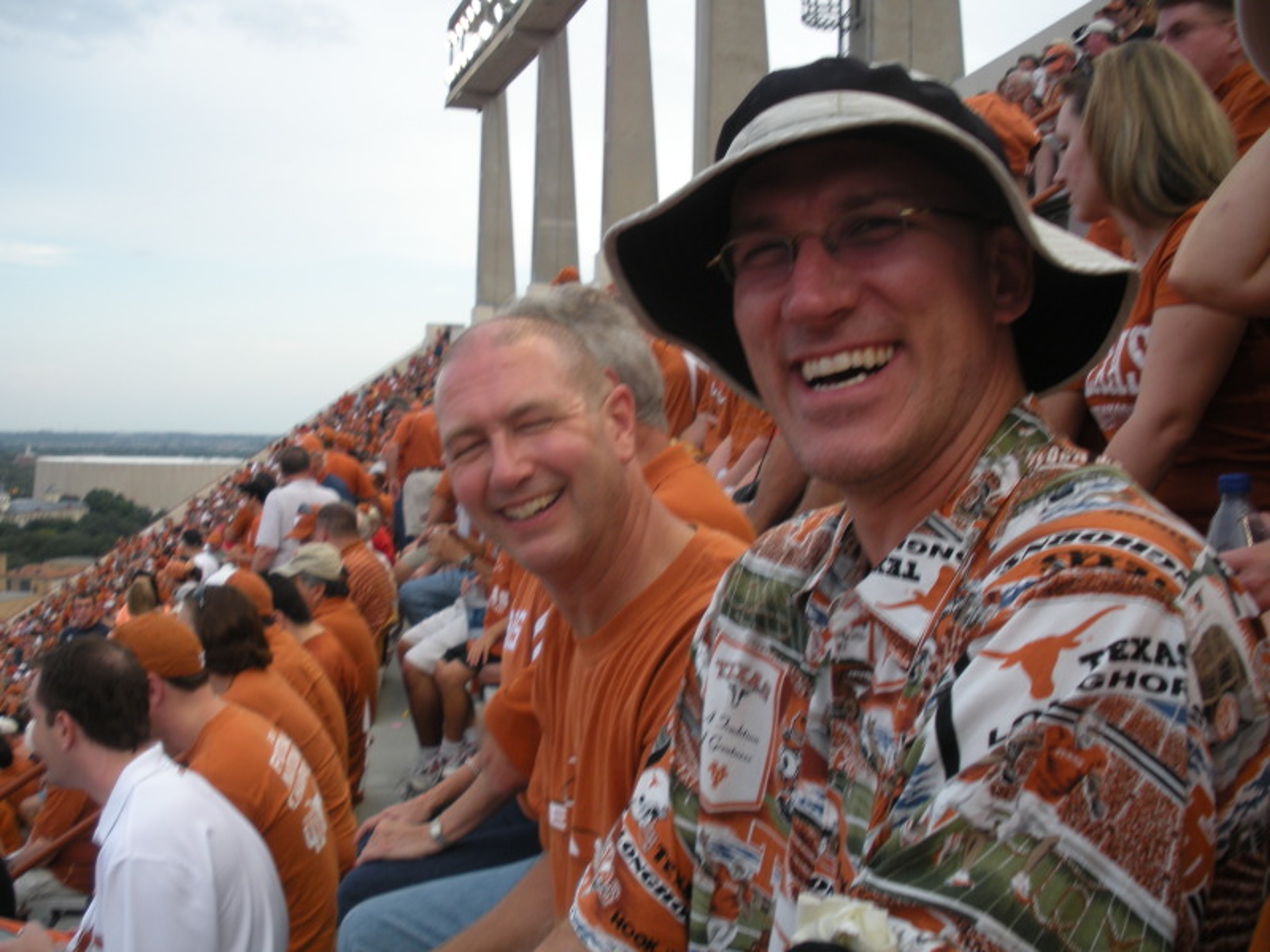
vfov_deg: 39.7
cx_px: 635
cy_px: 476
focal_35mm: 36
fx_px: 1321
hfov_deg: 51.4
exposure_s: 1/80.2
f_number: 3.5
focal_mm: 6.3
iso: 64
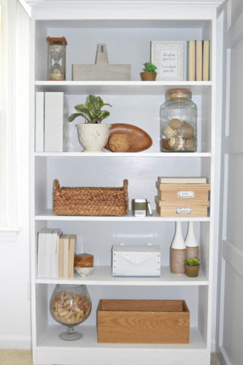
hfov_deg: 33.0
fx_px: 410
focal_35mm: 40
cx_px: 122
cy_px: 182
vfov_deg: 47.9
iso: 3200
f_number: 5.6
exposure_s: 1/200
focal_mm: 27
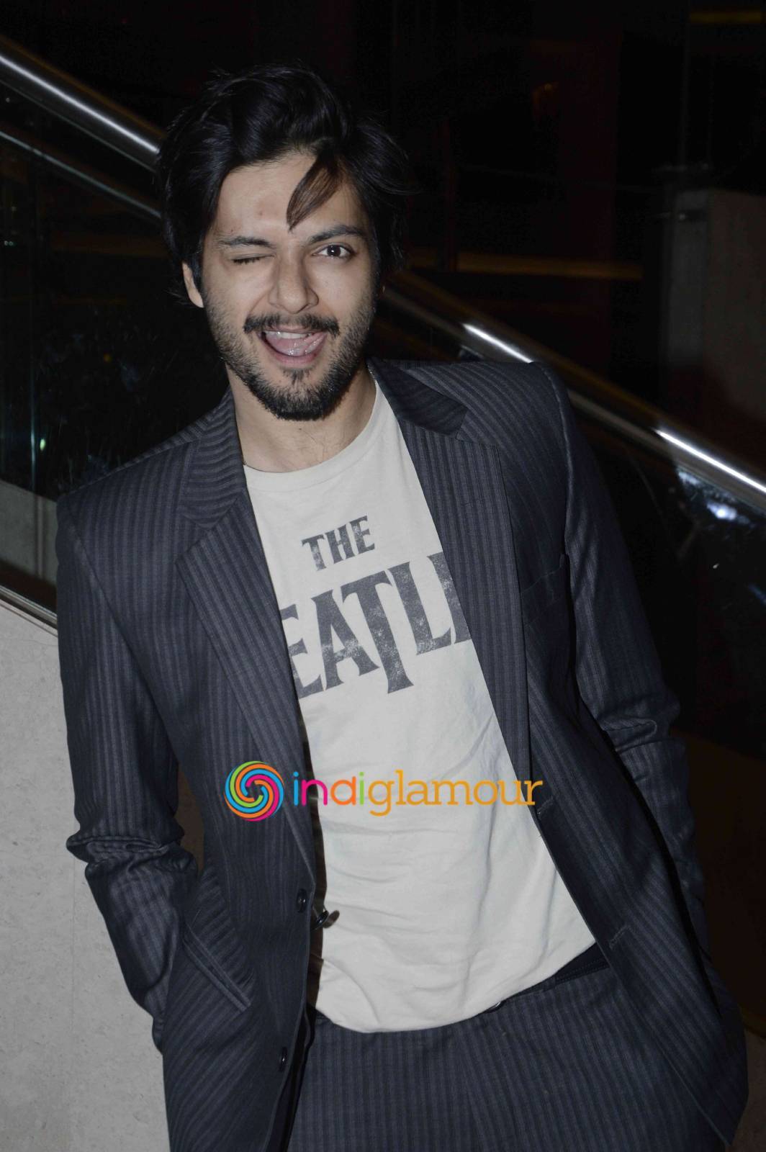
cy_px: 576
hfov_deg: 21.5
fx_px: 2014
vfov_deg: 31.9
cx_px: 383
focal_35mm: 63
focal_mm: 42
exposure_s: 1/200
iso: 800
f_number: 7.1
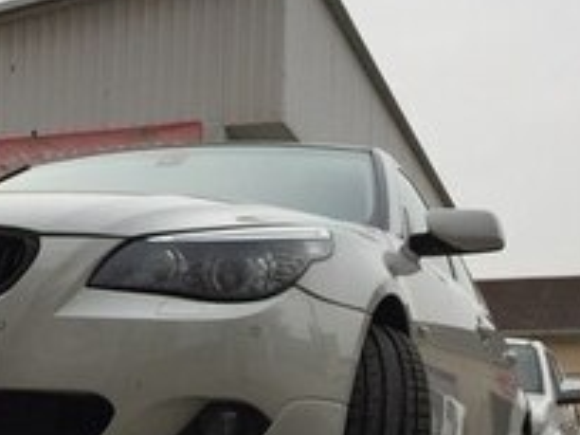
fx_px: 1575
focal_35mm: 94
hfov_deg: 20.5
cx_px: 82
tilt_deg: +3.1
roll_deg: -2.2
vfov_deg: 15.3
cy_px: 485
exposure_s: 1/542
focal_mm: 4.15
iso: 32
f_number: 2.2
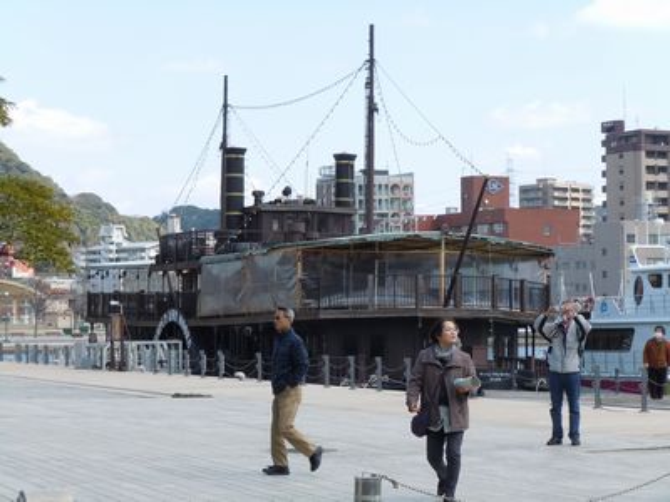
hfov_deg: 19.3
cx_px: 335
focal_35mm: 102
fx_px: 1974
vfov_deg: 14.5
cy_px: 251
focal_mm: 18.3
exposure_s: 1/250
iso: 100
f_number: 5.4
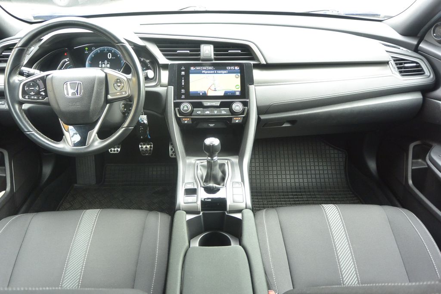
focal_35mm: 29
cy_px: 147
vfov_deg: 45.0
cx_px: 220
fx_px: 355
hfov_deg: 63.7
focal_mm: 11
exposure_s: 1/100
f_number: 3.5
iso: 400
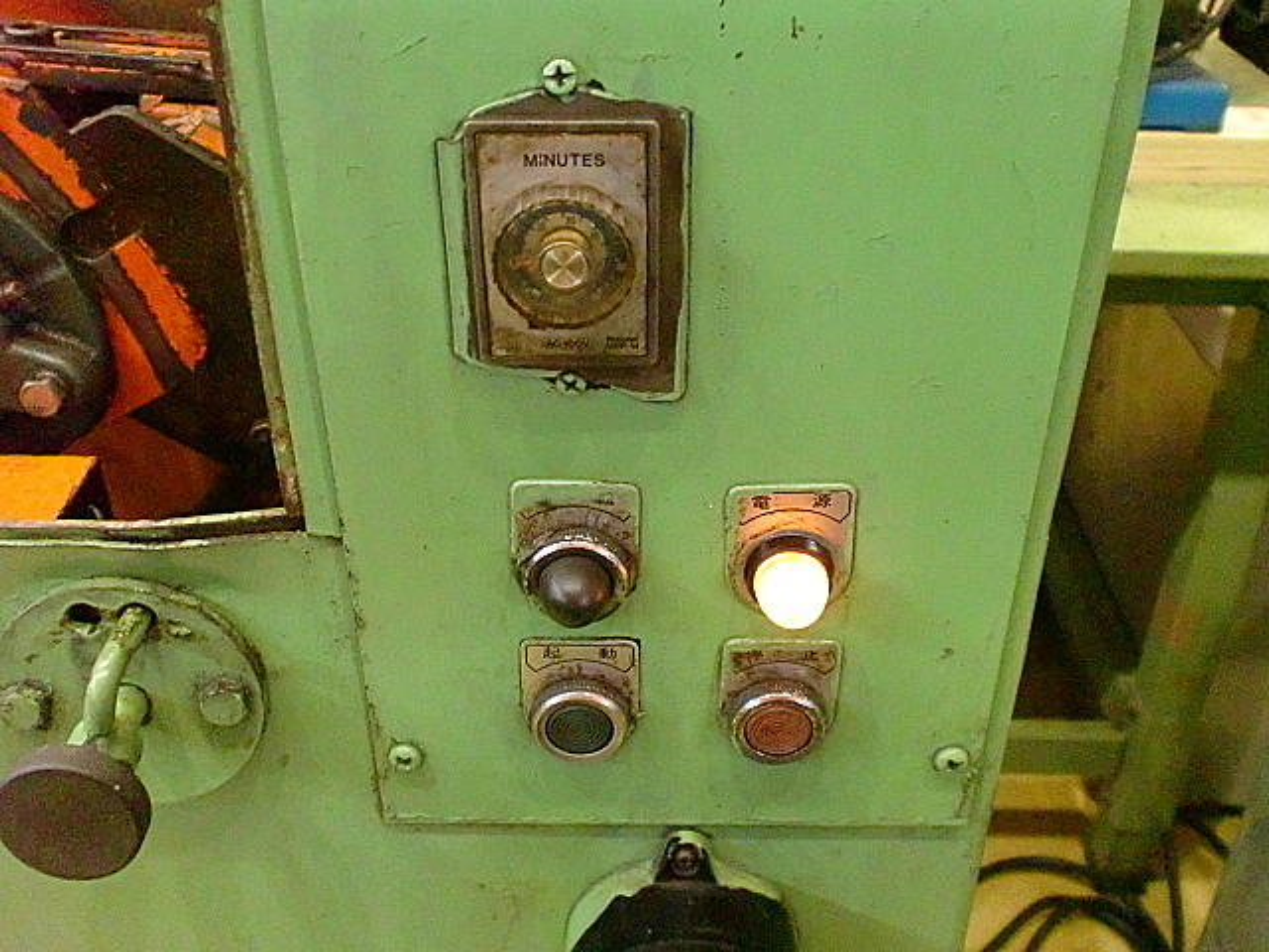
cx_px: 634
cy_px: 476
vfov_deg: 40.7
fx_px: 1283
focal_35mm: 35
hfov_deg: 52.6
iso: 1000
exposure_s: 1/60
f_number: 3.1
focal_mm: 6.3
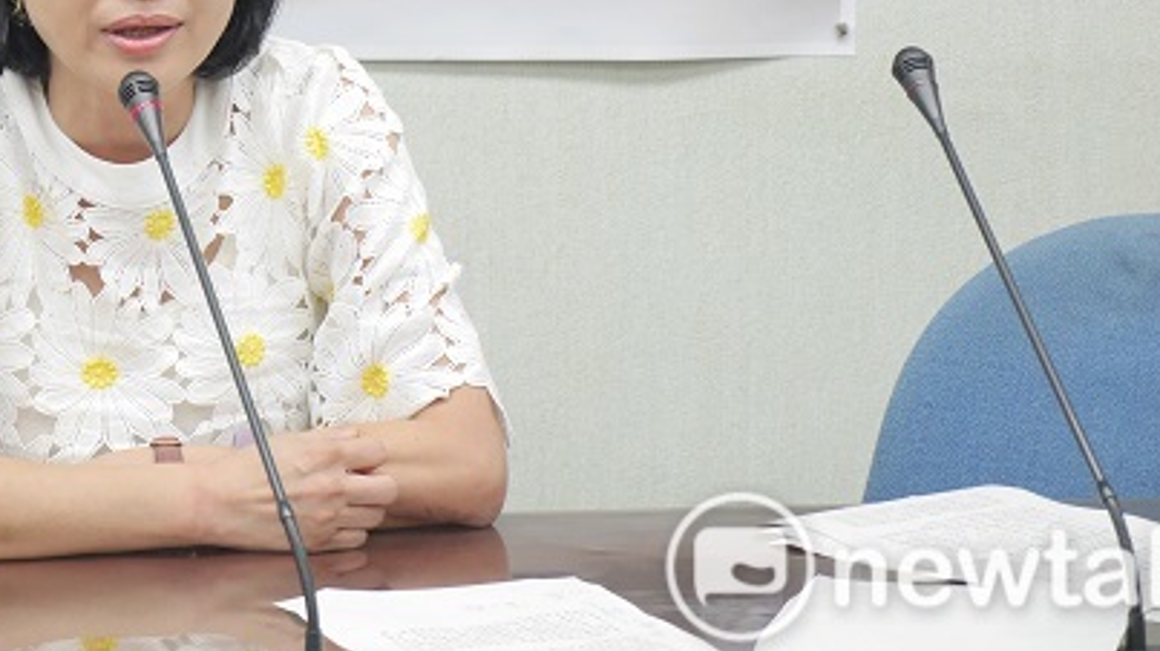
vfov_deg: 7.4
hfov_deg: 13.2
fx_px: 4949
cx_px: 32
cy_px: -255
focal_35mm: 161
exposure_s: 1/80
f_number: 2.8
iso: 400
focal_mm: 35
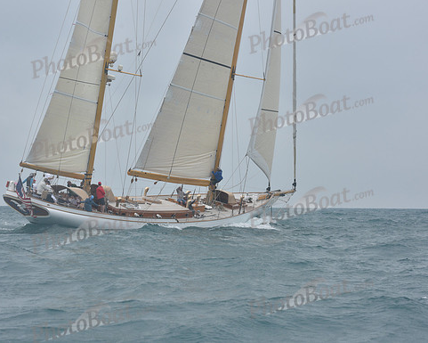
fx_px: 1406
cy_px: 172
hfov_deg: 17.3
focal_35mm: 111
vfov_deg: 13.9
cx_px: 203
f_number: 8
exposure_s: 1/1000
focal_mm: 98
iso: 250
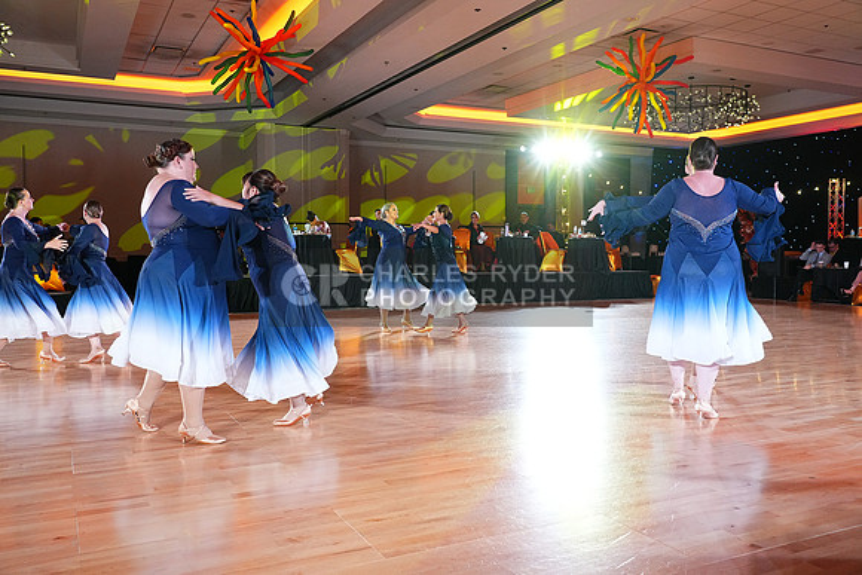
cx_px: 431
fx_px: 718
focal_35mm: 30
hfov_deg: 61.9
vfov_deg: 43.6
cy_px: 288
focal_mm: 30
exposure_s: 1/400
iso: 5000
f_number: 4.5
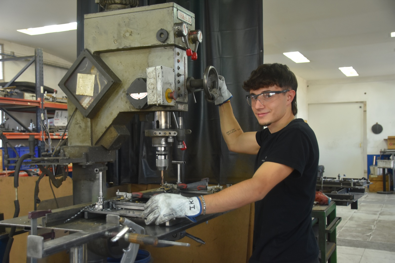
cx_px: 198
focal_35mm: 40
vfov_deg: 33.0
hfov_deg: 47.9
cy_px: 132
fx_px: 444
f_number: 4.5
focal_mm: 27
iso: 800
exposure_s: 1/80
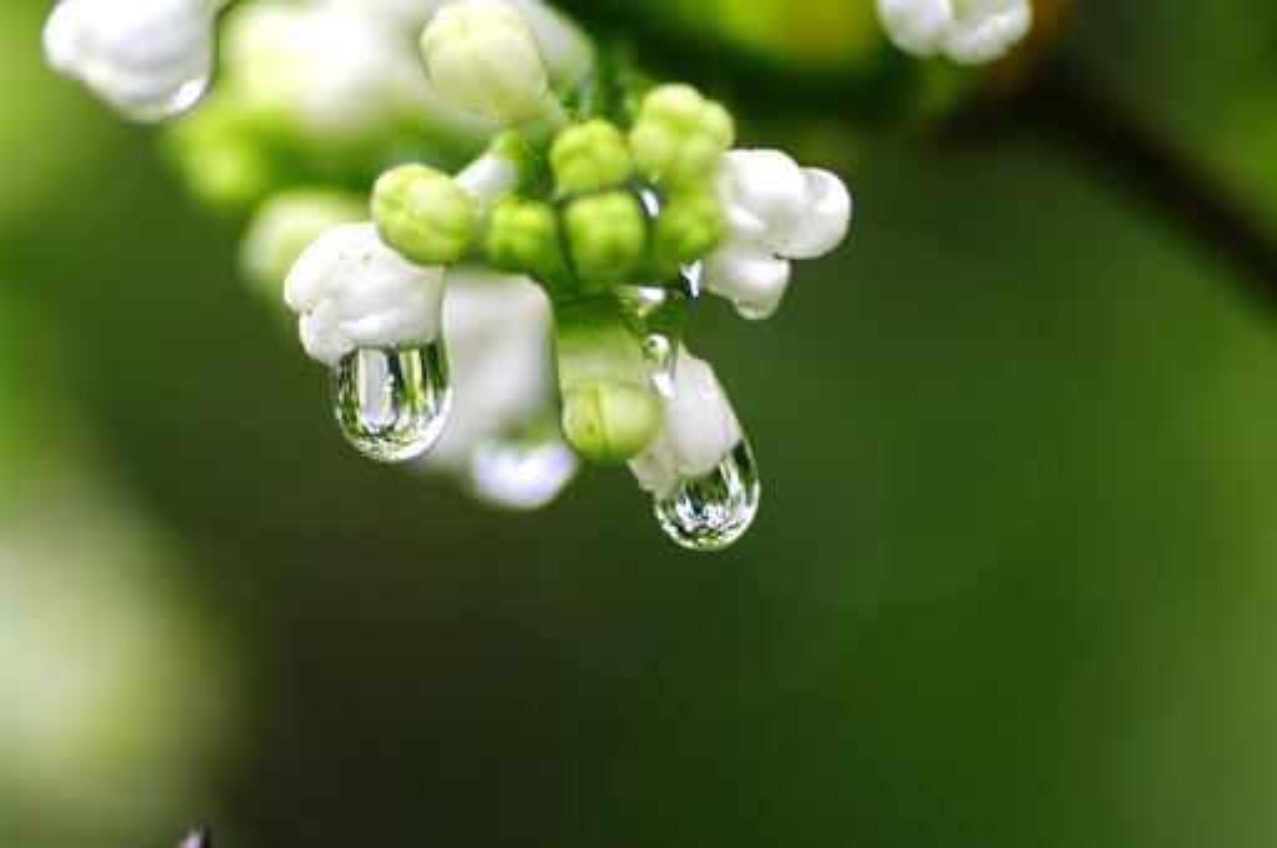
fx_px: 4783
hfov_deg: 15.2
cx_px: 638
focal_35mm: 135
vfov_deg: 10.1
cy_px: 424
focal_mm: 90
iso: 200
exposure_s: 1/125
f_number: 2.8
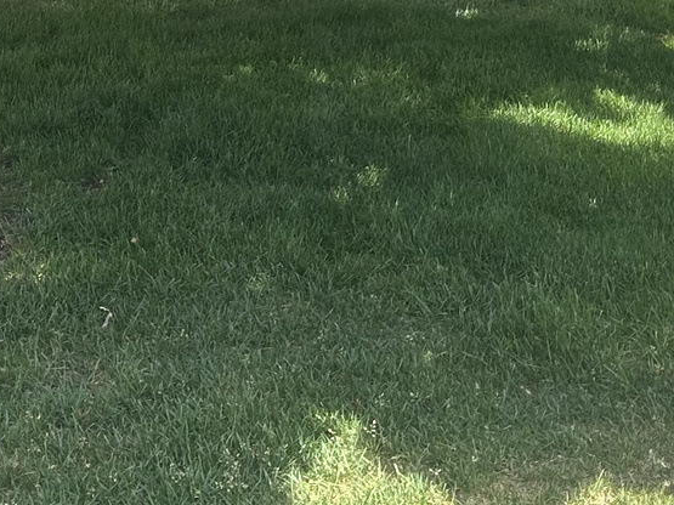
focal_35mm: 96
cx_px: 256
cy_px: -330
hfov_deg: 20.4
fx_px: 1869
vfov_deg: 14.1
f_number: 1.5
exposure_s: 1/753
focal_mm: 5.7
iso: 50
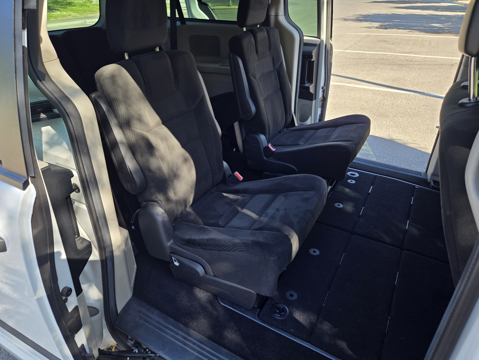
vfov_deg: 58.9
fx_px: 318
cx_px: 240
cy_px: 180
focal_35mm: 23
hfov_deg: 73.9
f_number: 1.8
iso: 25
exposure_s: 1/249
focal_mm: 5.4
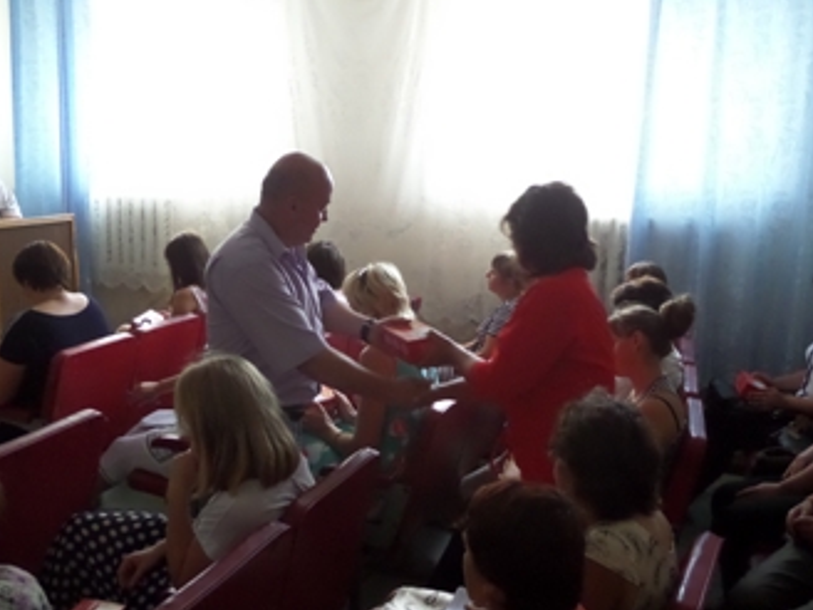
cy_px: 332
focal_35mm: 39
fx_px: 916
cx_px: 426
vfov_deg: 36.8
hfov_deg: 47.8
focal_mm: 5.3
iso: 800
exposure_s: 1/30
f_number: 3.4
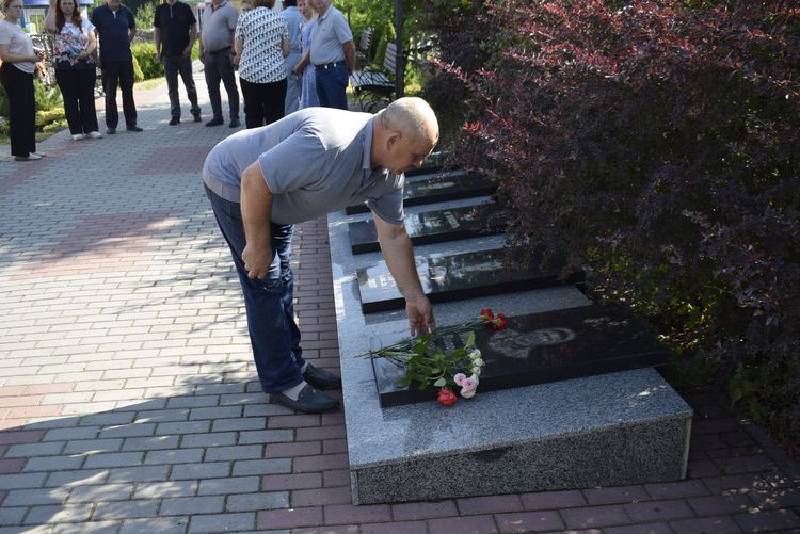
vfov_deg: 36.9
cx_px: 400
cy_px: 267
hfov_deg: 53.1
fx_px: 800
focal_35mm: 36
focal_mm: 24
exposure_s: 1/125
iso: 100
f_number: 5.6
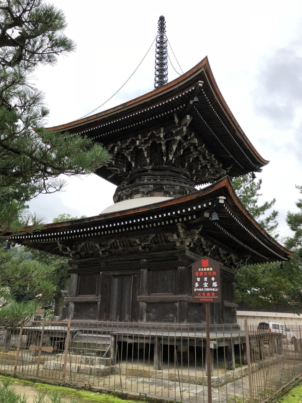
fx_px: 337
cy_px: 202
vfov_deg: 61.7
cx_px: 151
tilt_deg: +18.5
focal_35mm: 29
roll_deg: -1.9
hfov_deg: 48.2
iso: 25
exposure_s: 1/30
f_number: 1.8
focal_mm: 3.99
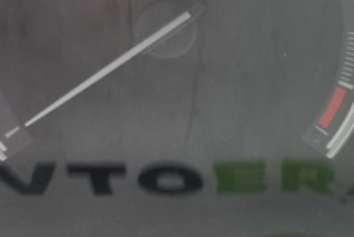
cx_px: 311
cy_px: 58
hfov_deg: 21.9
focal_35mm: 91
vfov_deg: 15.0
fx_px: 896
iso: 50
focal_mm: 4
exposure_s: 1/60
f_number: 1.8
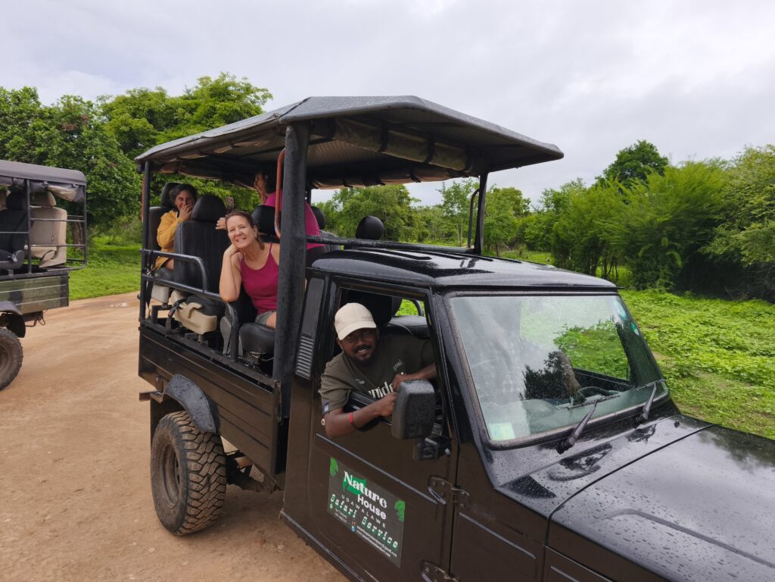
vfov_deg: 58.9
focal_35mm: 23
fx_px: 515
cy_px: 291
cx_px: 388
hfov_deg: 73.9
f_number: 1.7
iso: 80
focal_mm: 5.35
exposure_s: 1/1924
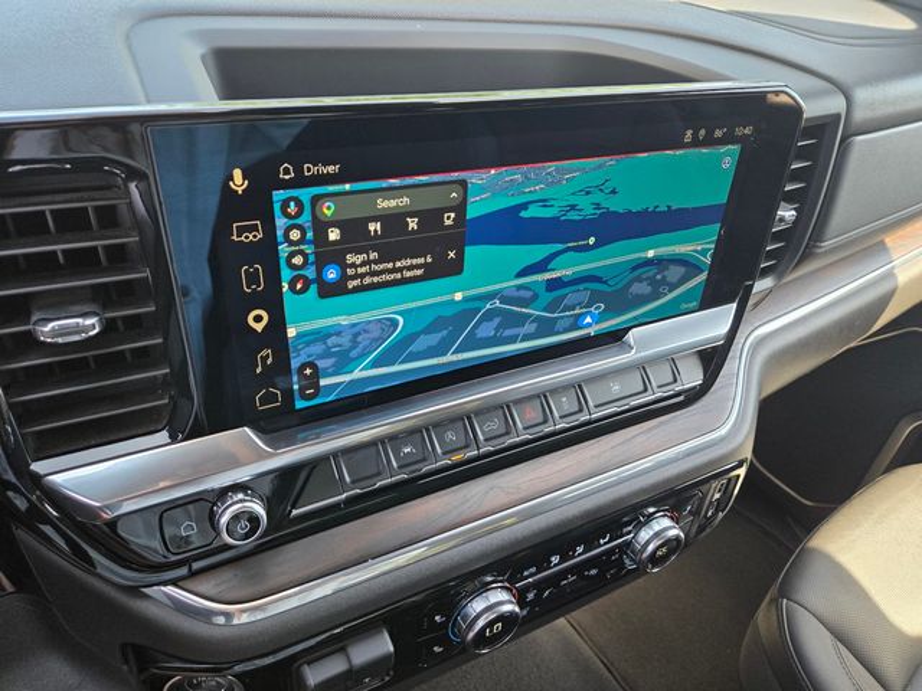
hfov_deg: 73.9
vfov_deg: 58.9
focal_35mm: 23
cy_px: 346
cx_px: 461
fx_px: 613
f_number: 1.8
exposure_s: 1/180
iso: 125
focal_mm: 5.4
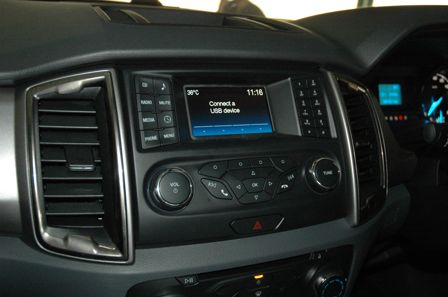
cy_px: 148
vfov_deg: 35.4
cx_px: 224
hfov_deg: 51.3
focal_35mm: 38
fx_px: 466
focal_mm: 25
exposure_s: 1/60
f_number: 4
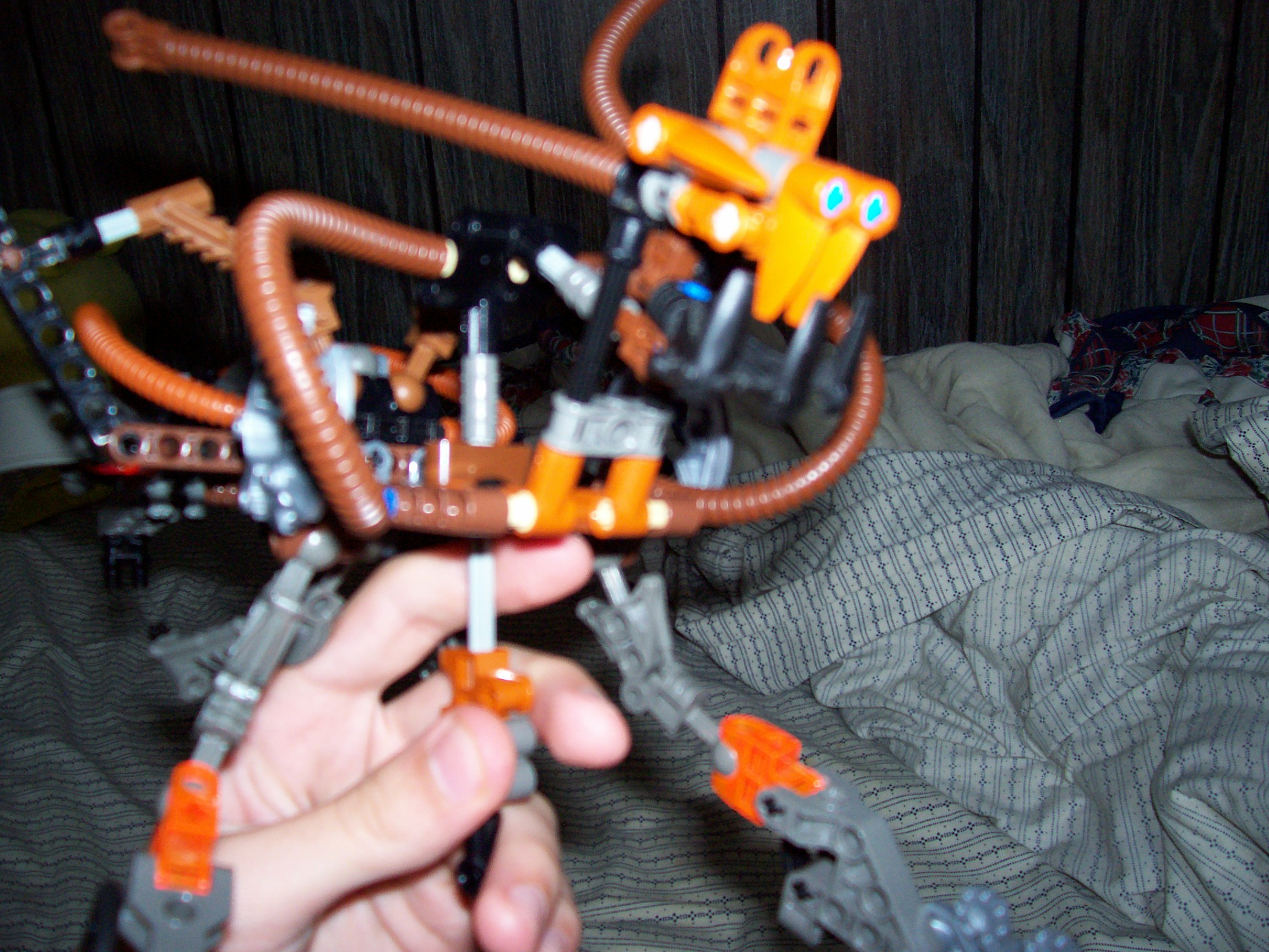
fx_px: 1246
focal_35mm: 34
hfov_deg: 54.0
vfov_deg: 41.8
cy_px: 476
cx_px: 634
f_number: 2.7
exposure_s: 1/112
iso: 140
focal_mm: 5.6
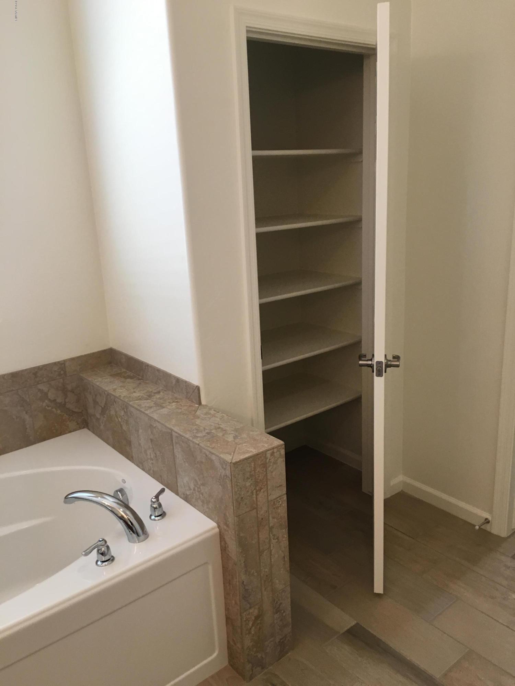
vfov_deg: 61.7
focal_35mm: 29
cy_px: 343
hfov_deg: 48.2
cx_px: 258
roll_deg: +2.2
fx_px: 575
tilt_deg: -14.9
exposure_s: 1/30
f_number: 2.2
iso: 40
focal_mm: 4.15
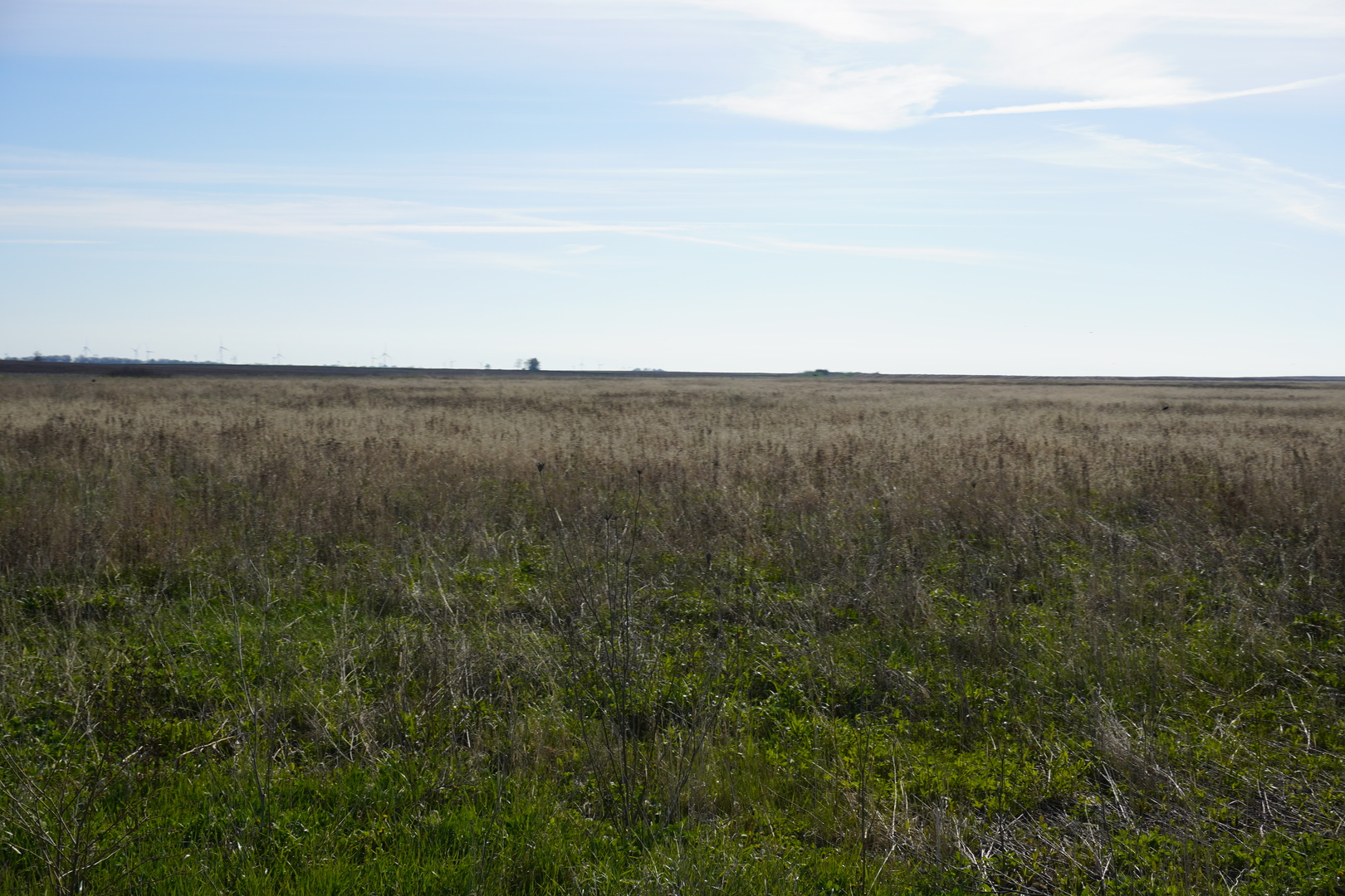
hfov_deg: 36.9
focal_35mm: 54
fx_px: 2017
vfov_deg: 25.1
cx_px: 672
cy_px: 448
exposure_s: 1/250
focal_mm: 36
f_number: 9
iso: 100
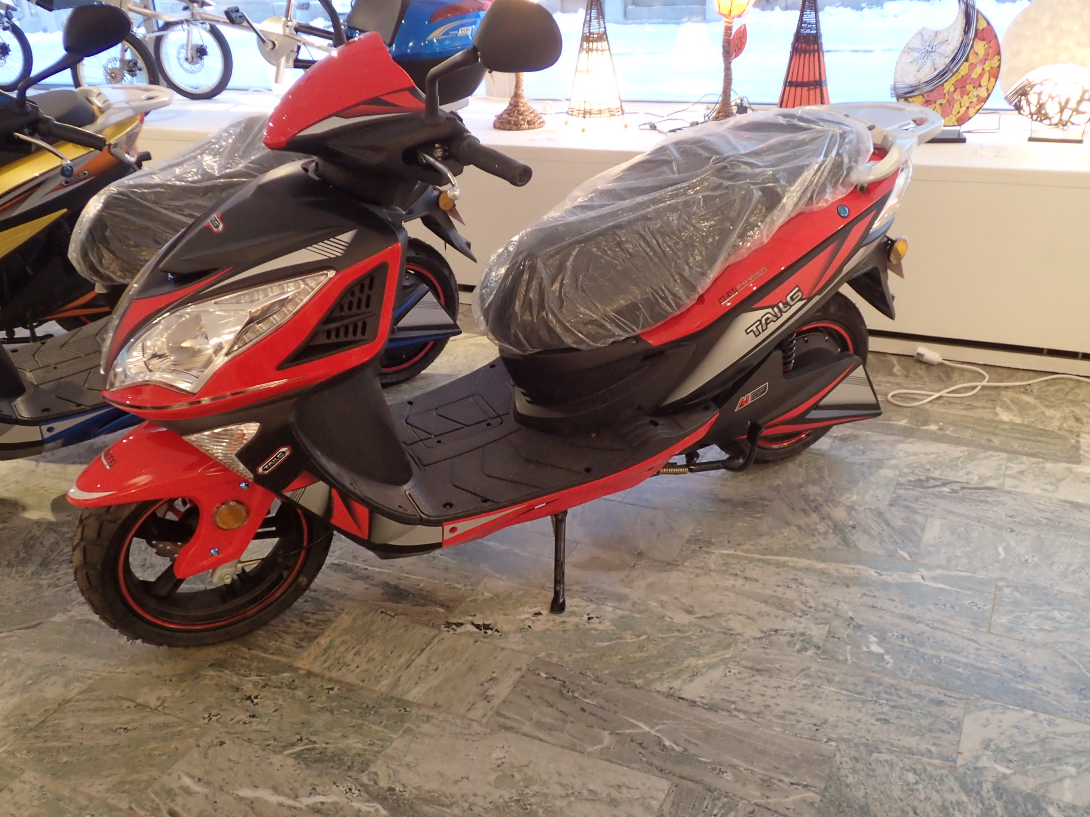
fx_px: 1008
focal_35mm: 32
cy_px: 408
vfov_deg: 44.2
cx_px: 545
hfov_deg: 56.8
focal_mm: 5.87
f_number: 2.4
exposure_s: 1/15
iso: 400
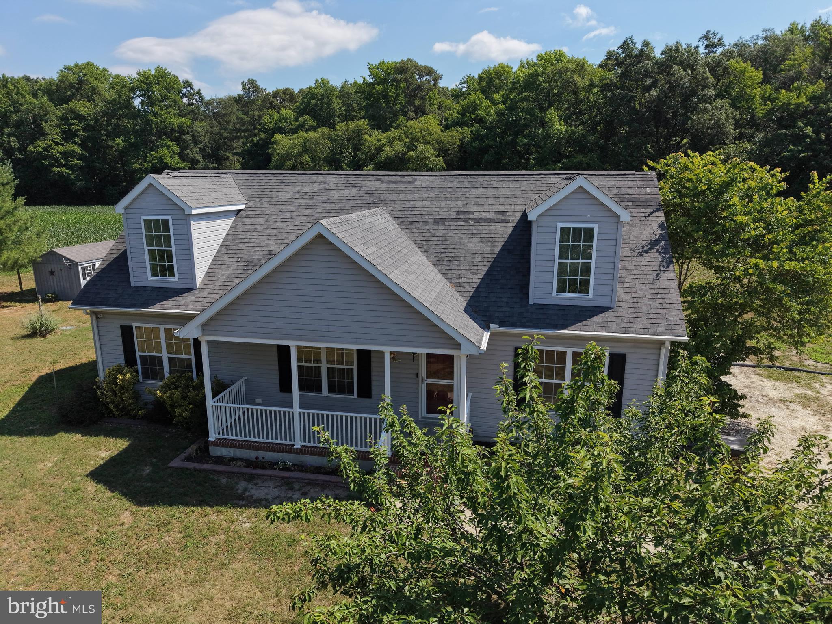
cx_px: 416
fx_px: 577
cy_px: 312
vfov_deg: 56.8
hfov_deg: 71.6
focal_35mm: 24
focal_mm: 8.67
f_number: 1.8
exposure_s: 1/6000
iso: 310
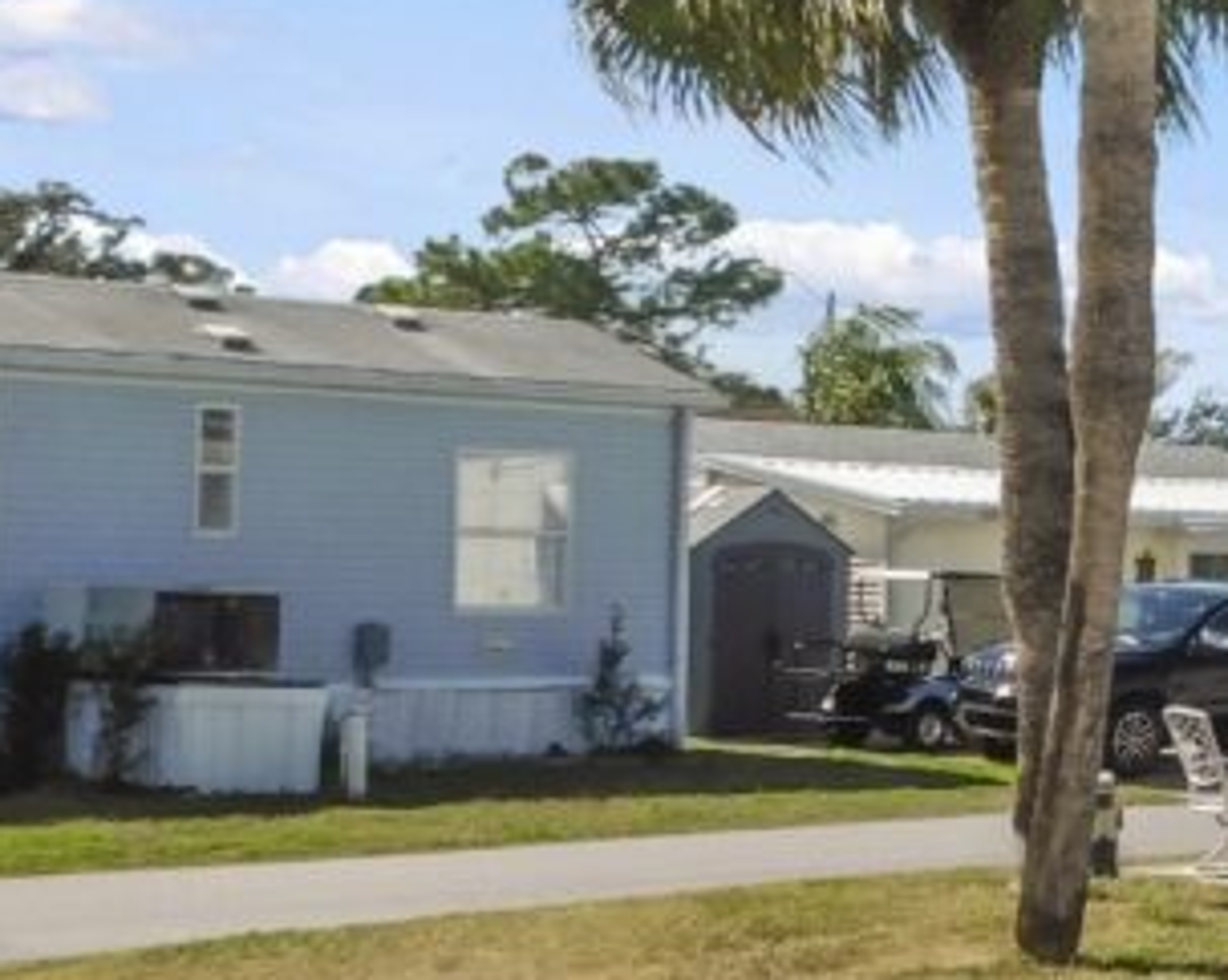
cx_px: 1994
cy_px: 300
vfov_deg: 15.5
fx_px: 3596
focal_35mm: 99
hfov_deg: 17.0
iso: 125
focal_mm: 5.3
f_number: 3.2
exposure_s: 1/1500
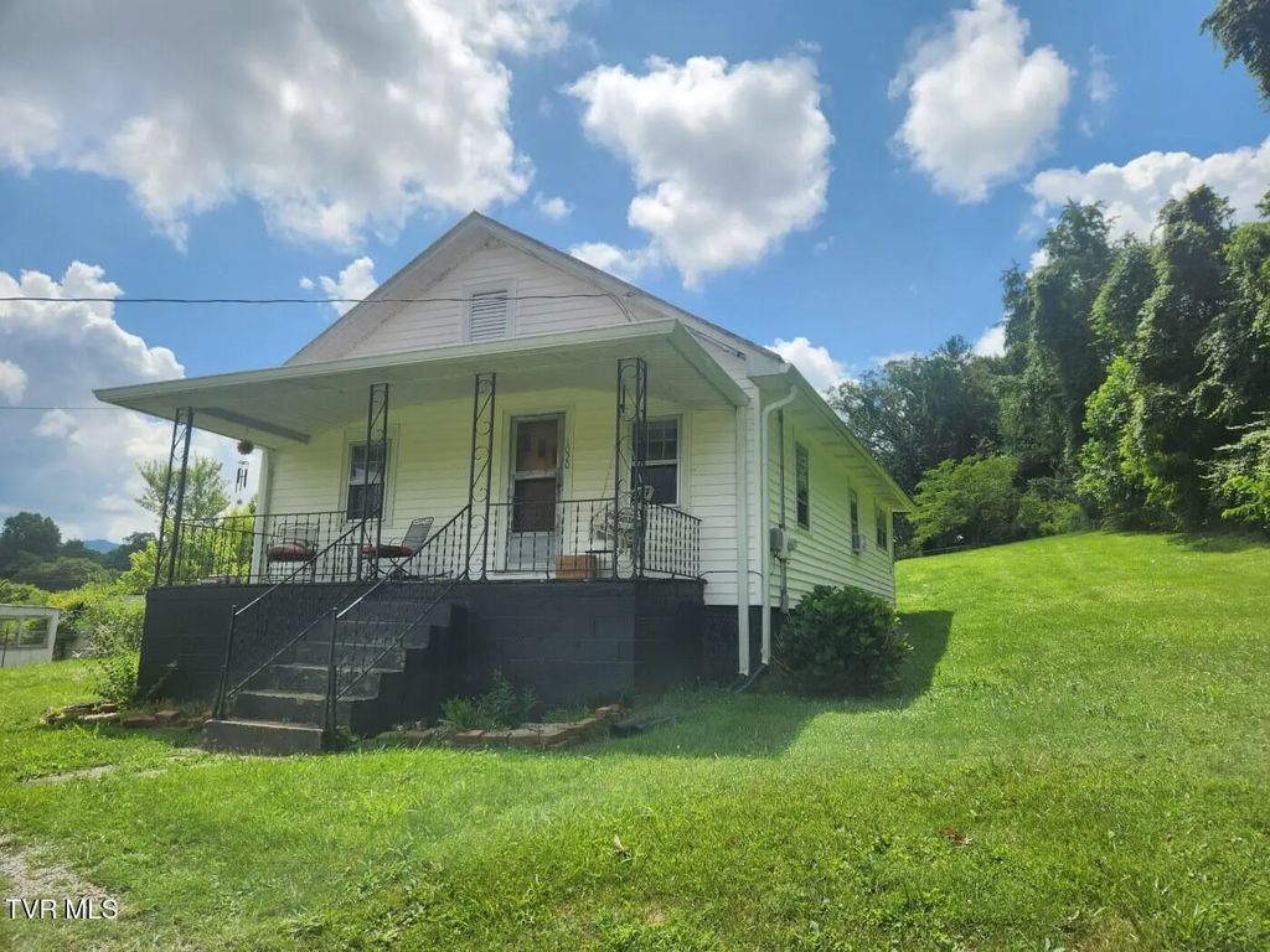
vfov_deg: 58.9
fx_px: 844
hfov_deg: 73.9
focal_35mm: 23
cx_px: 635
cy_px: 476
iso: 20
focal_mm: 5.4
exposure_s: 1/2905
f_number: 1.8
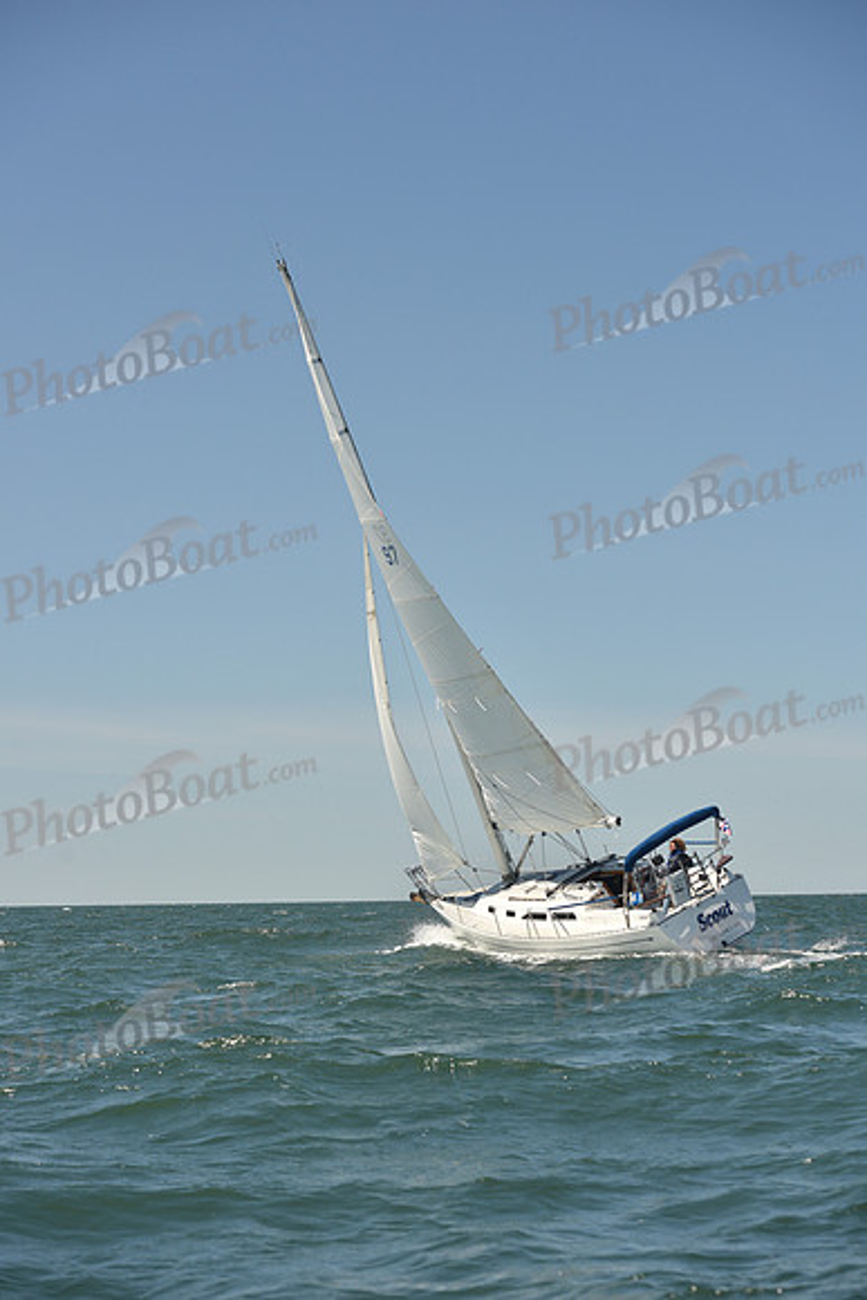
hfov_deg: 19.5
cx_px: 434
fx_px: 2527
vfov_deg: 28.8
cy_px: 650
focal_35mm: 70
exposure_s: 1/800
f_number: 5.6
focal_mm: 70
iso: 250
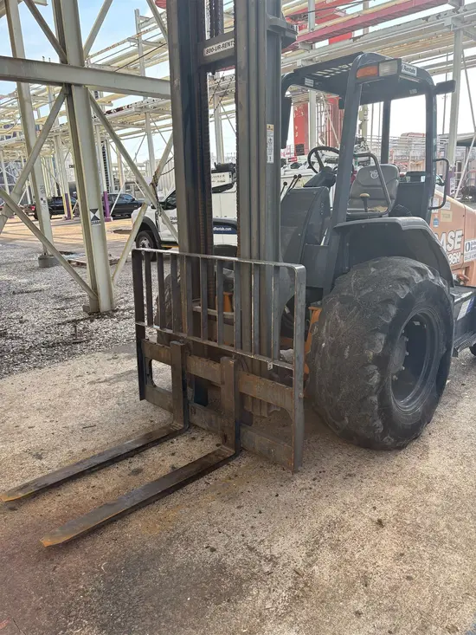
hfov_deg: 53.1
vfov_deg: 67.3
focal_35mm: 26
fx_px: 477
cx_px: 238
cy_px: 318
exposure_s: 1/581
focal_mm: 5.96
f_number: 1.6
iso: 64
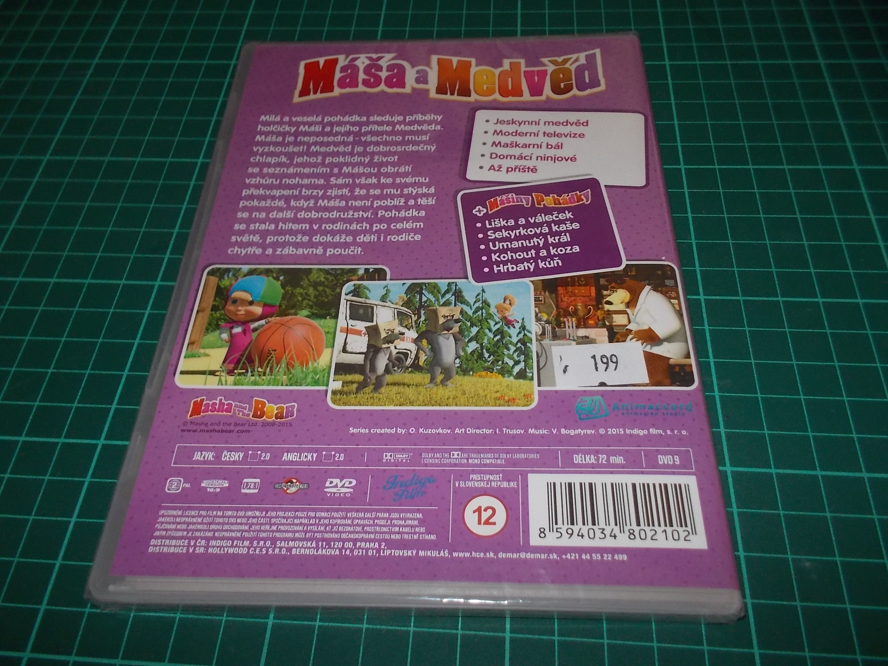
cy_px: 333
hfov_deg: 61.7
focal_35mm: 29
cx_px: 444
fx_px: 744
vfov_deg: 48.2
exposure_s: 1/30
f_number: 3.3
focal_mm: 4.1
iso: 200
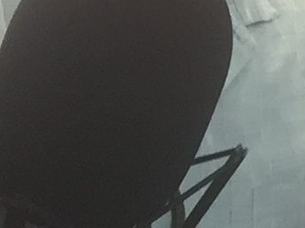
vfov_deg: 12.4
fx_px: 995
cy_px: -133
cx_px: 483
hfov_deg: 15.7
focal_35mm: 113
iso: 100
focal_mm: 2.65
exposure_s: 1/30
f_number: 2.2
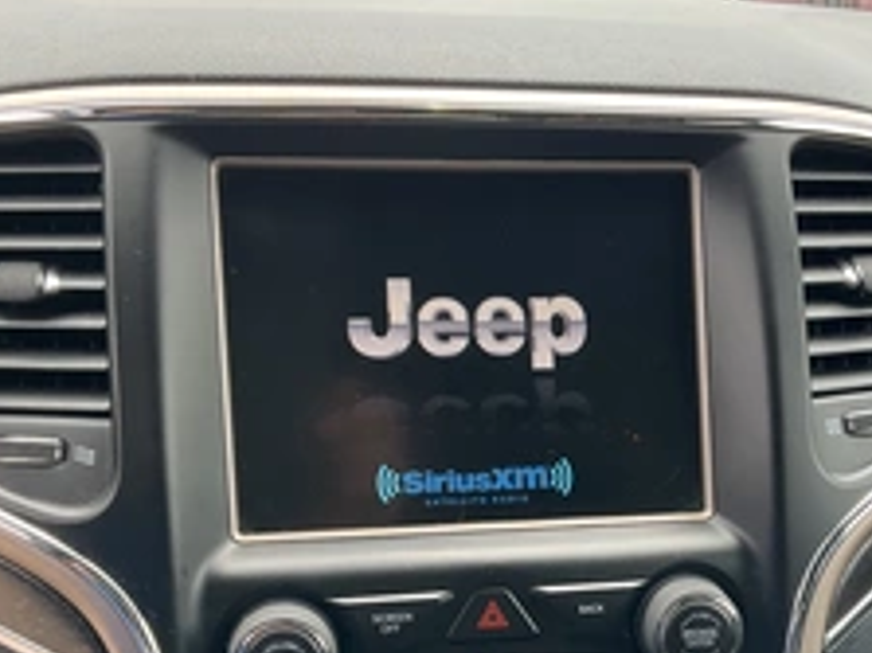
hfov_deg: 36.5
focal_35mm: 52
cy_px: 520
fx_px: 1309
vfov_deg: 27.5
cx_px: 575
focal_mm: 3
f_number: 1.8
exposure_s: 1/122
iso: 32
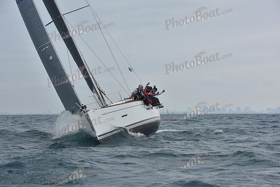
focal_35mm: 100
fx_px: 778
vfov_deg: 13.7
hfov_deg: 20.4
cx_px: 140
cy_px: 94
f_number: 8
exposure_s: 1/800
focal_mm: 100
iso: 250
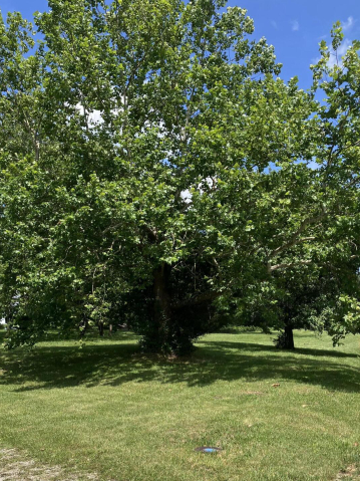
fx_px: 541
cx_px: 172
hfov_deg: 36.8
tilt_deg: +2.8
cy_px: 334
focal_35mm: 39
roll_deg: +5.6
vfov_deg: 46.8
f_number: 1.8
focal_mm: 3.99
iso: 32
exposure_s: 1/1517
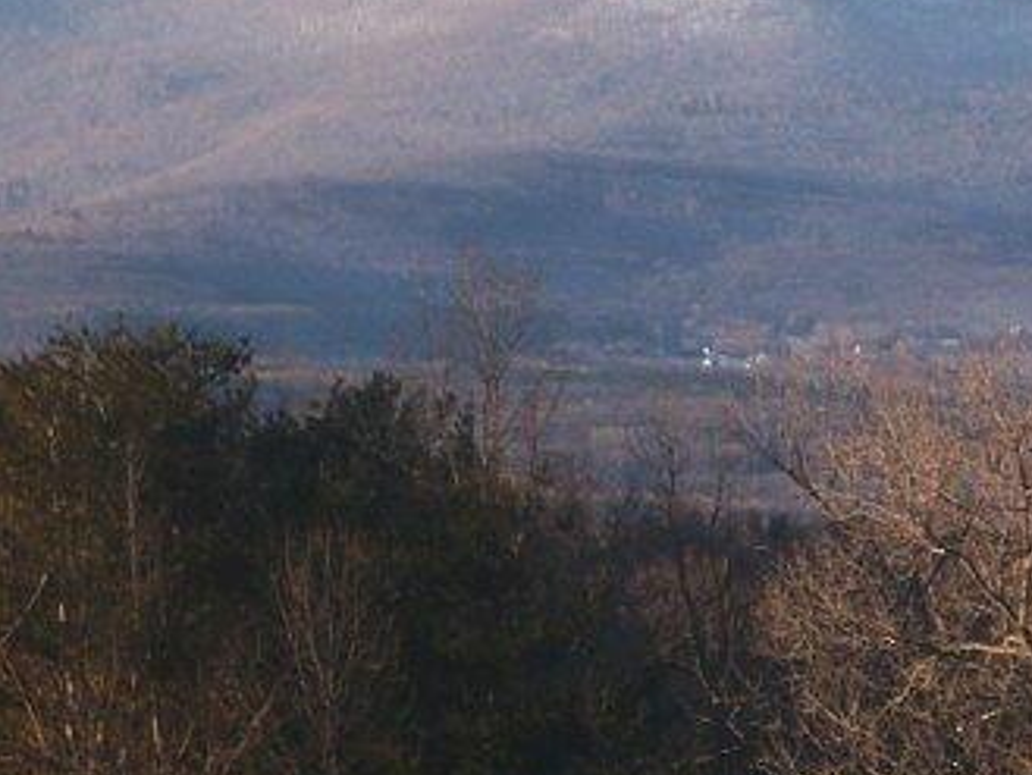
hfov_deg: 4.9
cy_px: 207
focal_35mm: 401
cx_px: 847
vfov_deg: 3.7
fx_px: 11959
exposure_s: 1/350
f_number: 3.6
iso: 64
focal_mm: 26.21
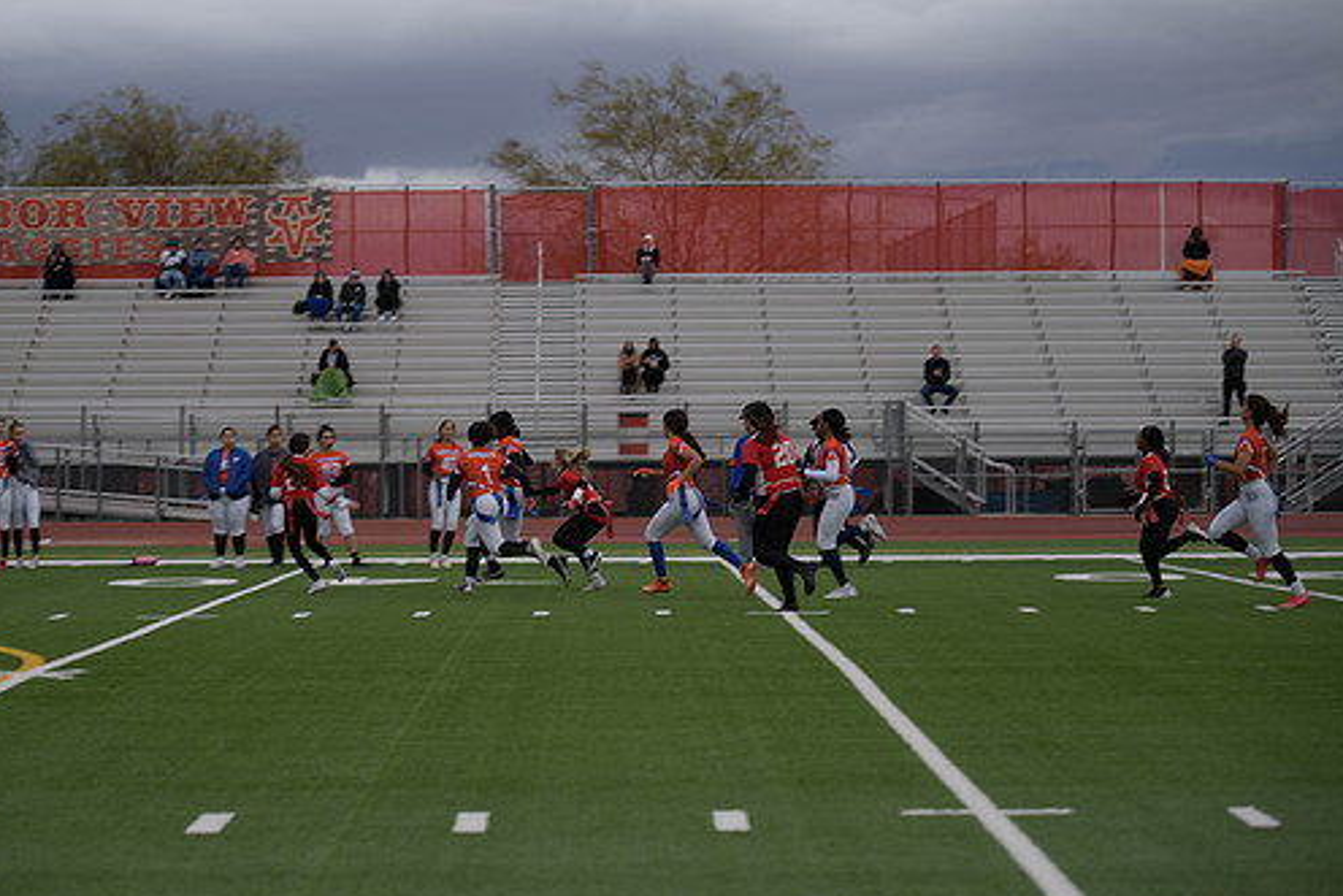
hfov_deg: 18.4
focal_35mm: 111
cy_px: 459
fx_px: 4142
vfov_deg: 12.3
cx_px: 579
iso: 64
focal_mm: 95
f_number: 2.8
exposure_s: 1/200
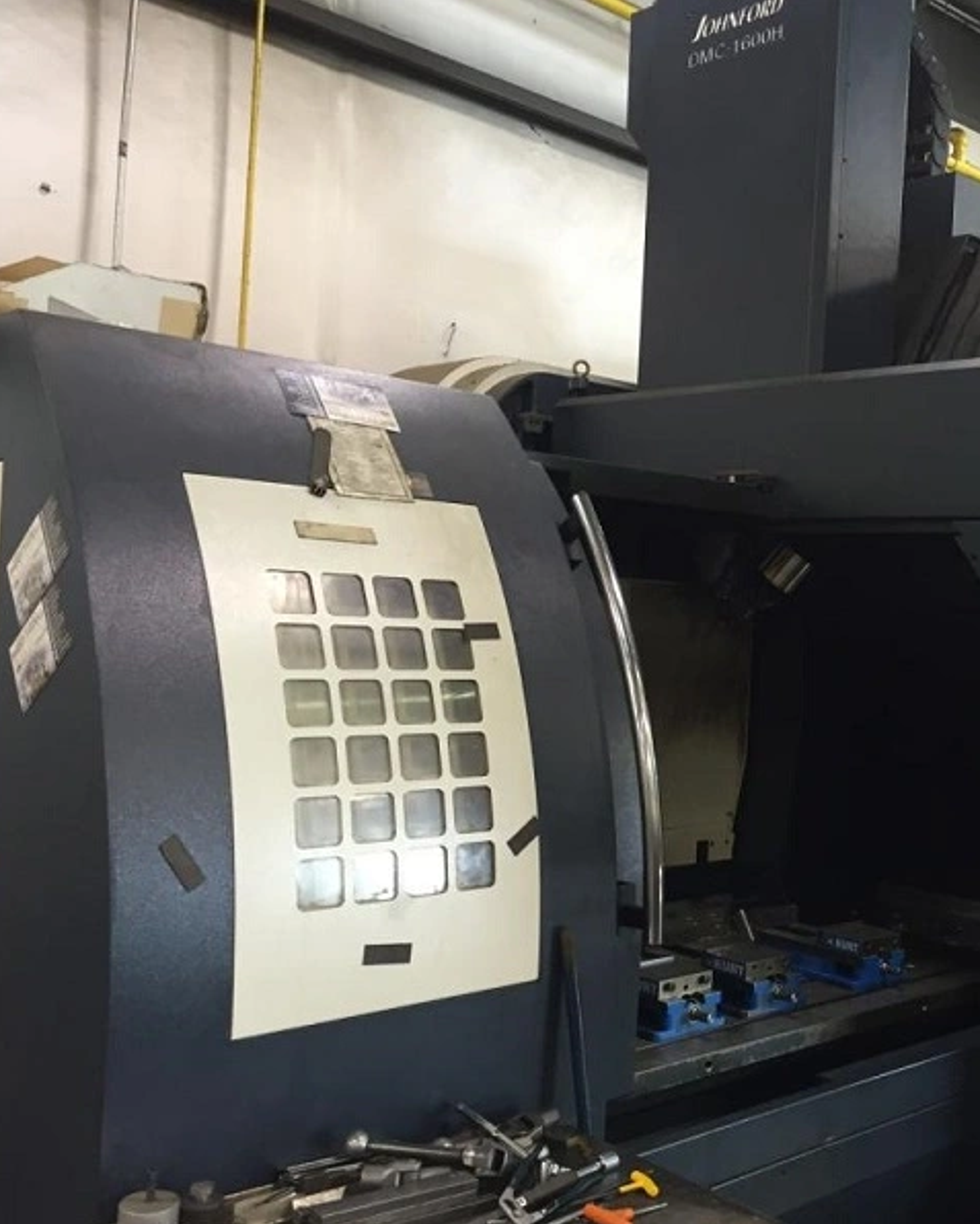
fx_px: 1377
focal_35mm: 38
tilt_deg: +0.4
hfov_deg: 37.6
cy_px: 614
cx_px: 799
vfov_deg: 47.9
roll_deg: -3.3
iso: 80
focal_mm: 4.15
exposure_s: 1/30
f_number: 2.2
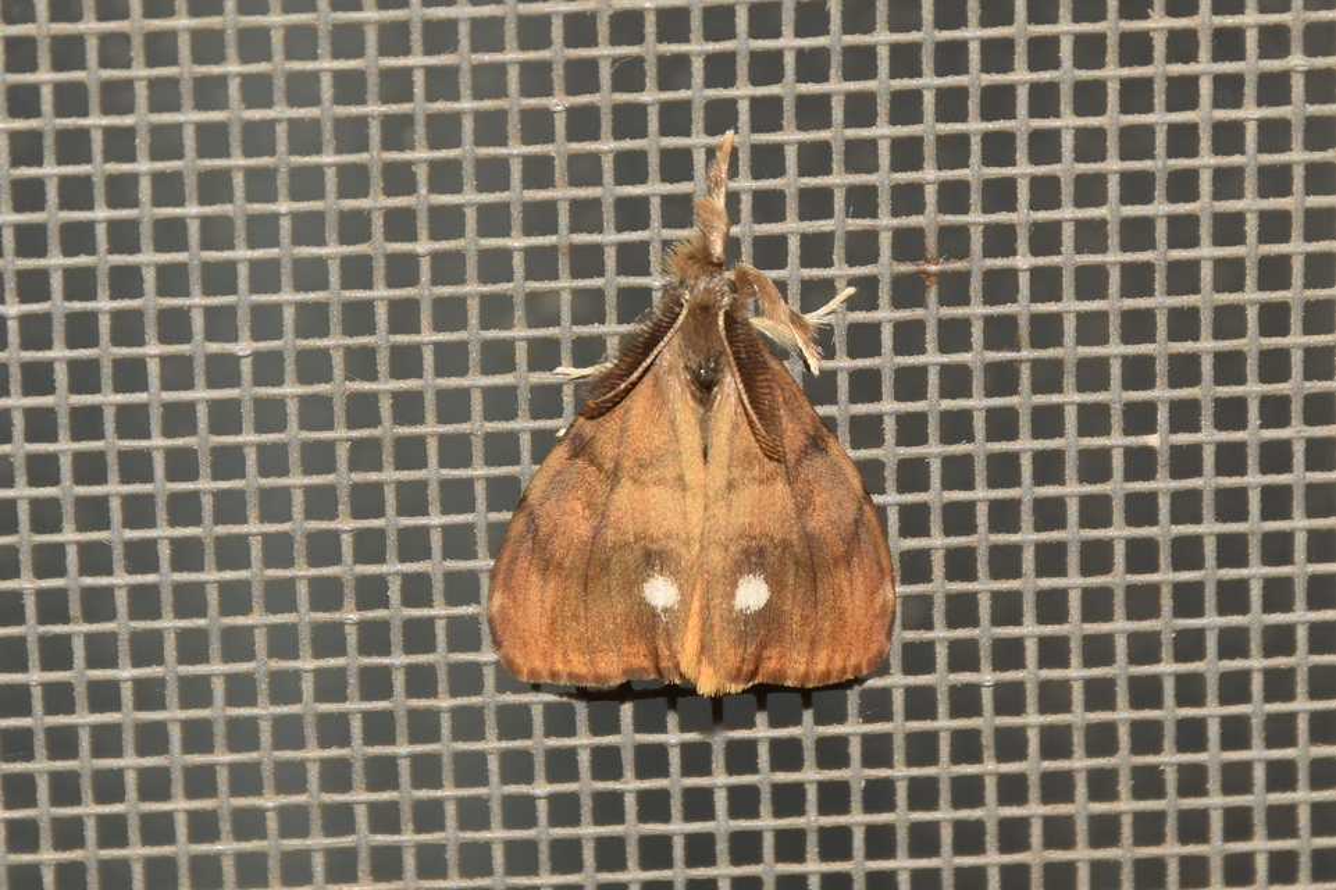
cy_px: 445
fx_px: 7790
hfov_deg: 9.8
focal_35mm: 210
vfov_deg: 6.5
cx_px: 668
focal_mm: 140
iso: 100
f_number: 13
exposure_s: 1/160
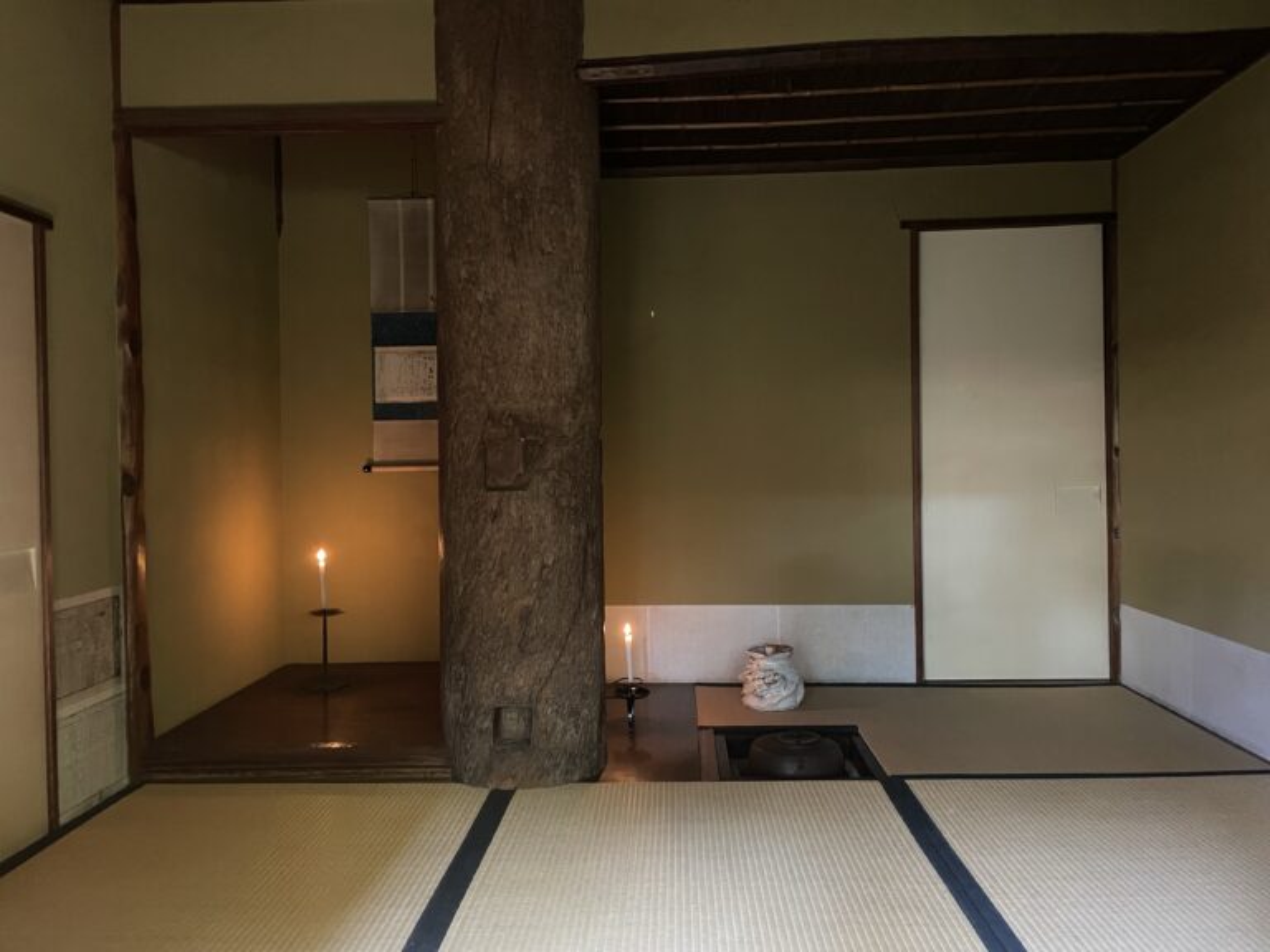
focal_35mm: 26
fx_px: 954
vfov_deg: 53.1
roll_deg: +1.0
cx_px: 635
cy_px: 476
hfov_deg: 67.3
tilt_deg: +0.0
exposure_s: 1/30
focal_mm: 4.2
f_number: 1.6
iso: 1000
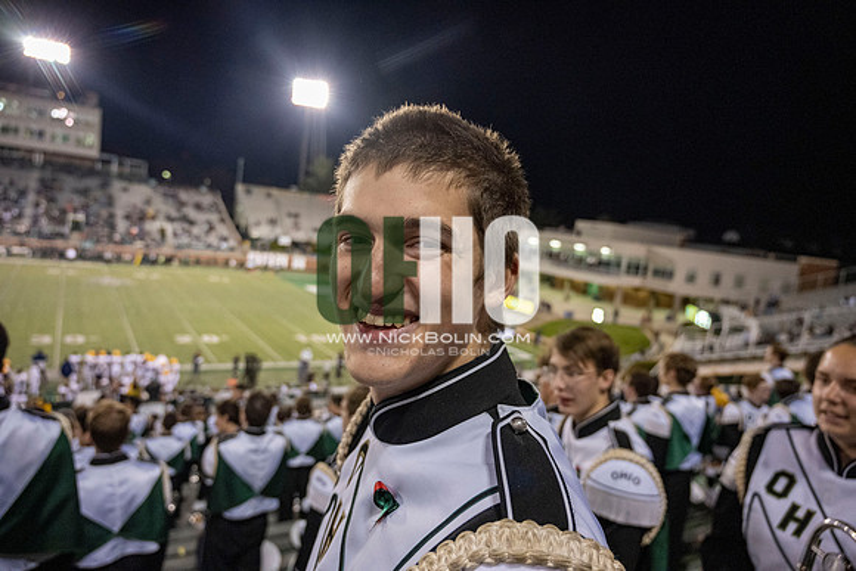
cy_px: 286
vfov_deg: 53.2
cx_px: 428
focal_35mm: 24
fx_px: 571
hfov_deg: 73.7
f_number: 4
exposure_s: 1/500
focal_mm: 24
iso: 3200
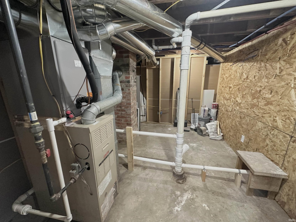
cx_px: 148
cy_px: 111
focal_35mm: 14
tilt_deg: -13.6
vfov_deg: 85.7
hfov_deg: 102.1
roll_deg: -0.2
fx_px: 120
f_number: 2.2
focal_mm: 2.22
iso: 400
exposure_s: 1/60
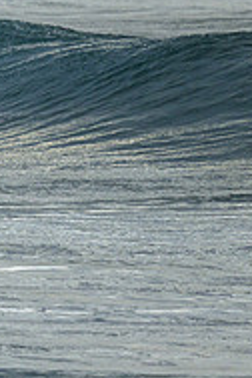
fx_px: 25723
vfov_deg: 0.8
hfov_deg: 0.6
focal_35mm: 2450
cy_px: 57
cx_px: -296
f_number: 6.3
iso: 800
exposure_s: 1/2500
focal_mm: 800
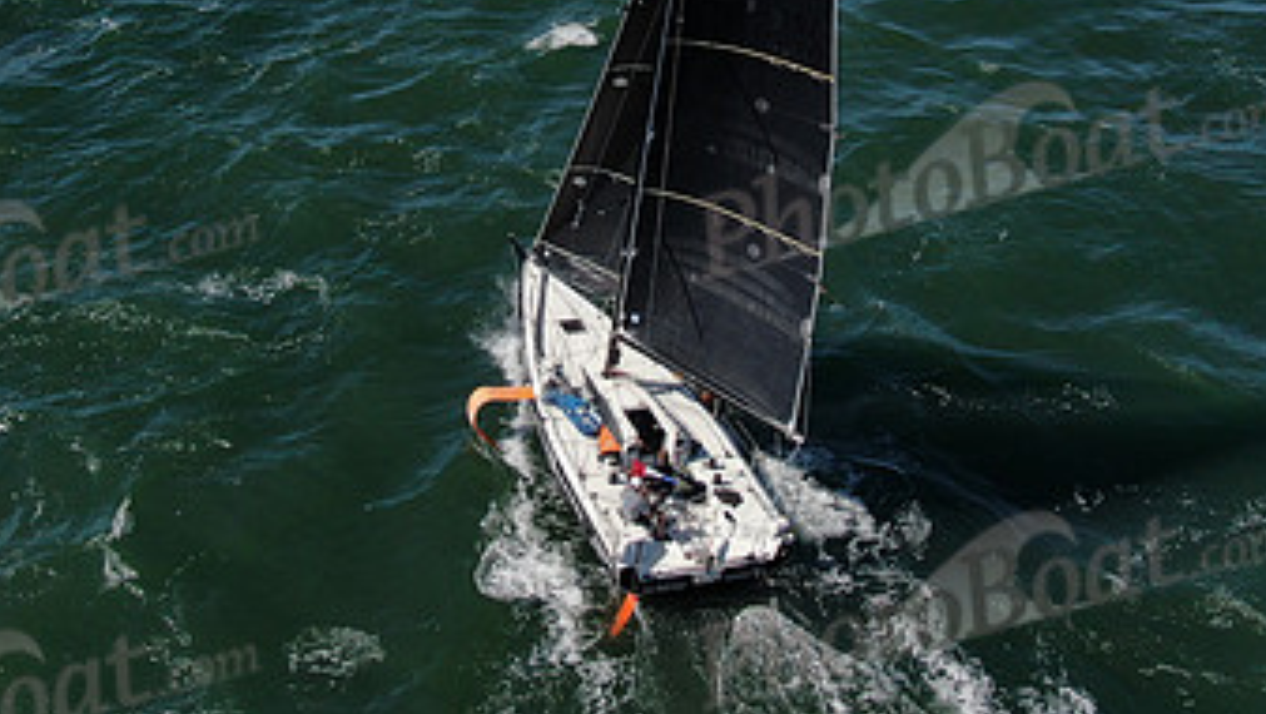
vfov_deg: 19.5
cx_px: 481
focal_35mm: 60
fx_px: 2015
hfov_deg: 34.7
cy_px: 9
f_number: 3.1
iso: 100
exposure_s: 1/1600
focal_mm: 5.45
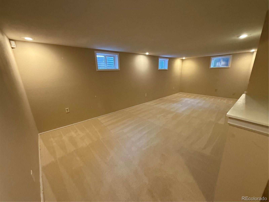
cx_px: 134
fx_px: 109
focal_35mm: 14
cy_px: 101
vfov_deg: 85.7
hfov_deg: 102.1
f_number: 2.2
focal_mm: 2.22
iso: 640
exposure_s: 1/120
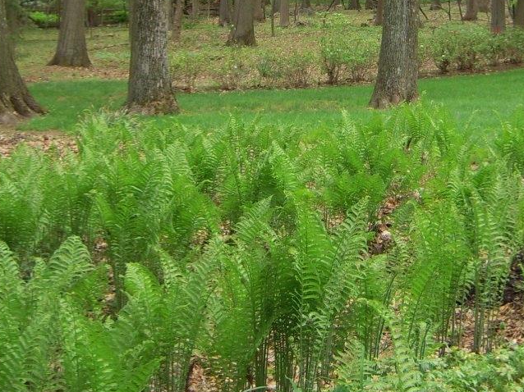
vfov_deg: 20.3
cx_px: 329
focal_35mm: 70
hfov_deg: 27.7
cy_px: -12
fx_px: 1059
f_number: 2.8
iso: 100
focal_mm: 5.6
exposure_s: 1/50
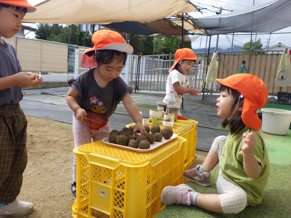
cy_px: 109
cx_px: 146
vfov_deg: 49.7
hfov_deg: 63.4
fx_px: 235
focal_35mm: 28
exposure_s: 1/500
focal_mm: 5
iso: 125
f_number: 4.2
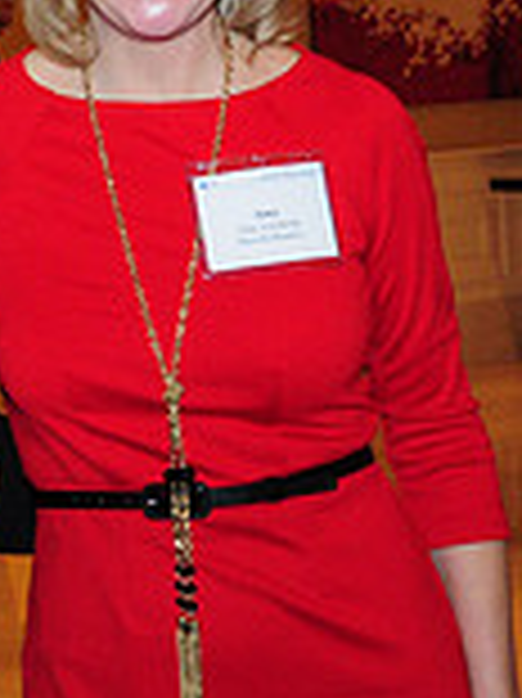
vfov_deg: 13.5
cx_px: -351
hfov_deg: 9.7
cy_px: 133
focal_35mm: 146
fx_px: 2936
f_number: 7.1
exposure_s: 1/60
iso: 1600
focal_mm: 27
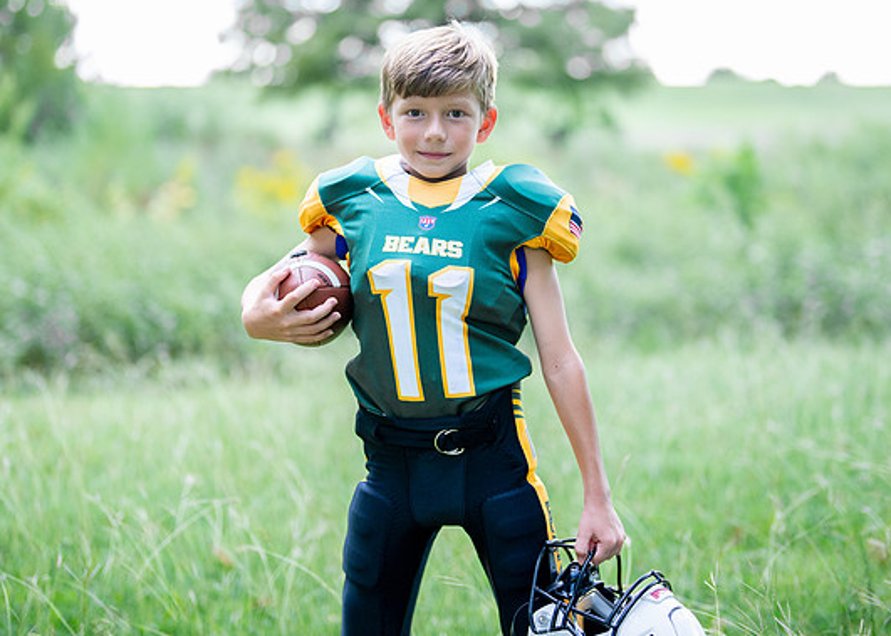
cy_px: 263
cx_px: 456
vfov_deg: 20.6
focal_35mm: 69
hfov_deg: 28.6
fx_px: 1746
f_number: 1.2
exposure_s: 1/1250
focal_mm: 50
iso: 320
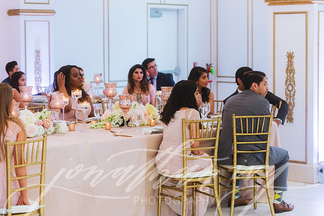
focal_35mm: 98
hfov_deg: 20.8
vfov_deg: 14.0
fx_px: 882
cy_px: 108
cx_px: 162
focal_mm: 98
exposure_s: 1/160
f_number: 2.8
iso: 1600
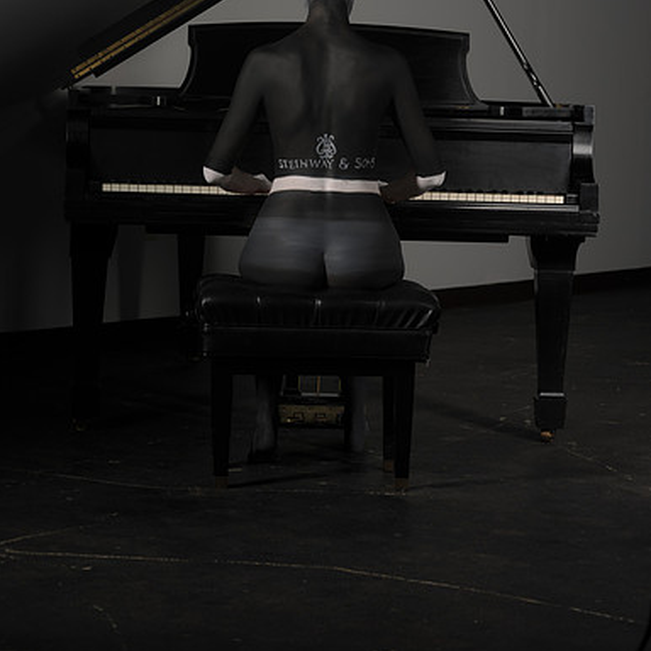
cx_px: 326
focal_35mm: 109
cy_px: 163
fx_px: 2319
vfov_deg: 15.9
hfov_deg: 16.0
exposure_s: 1/125
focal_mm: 85
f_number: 8
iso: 100
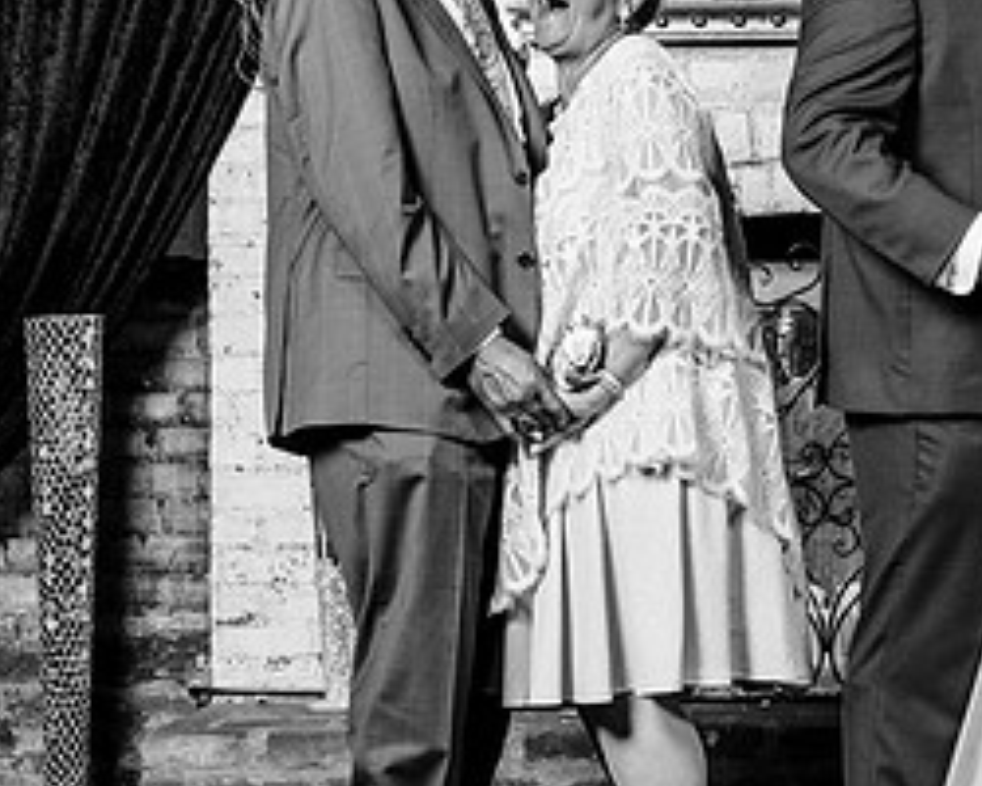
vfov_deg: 10.1
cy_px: 218
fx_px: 4418
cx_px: 852
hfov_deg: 12.6
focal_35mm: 152
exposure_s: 1/200
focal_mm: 59
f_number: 5.6
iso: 200
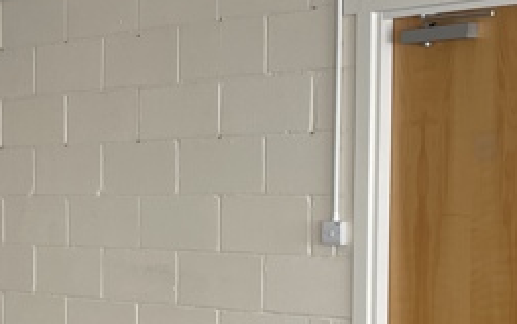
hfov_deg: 17.5
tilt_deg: -4.6
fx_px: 1565
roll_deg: +1.2
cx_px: -177
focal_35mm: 111
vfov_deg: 11.7
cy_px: 308
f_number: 1.6
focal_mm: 4.2
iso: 32
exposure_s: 1/121
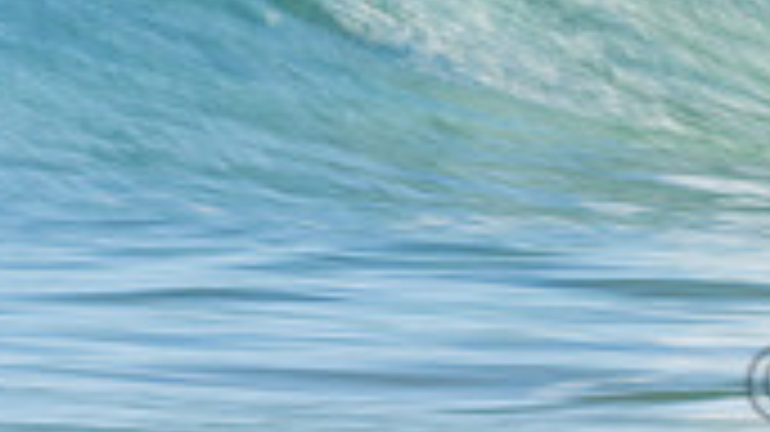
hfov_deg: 1.0
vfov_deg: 0.6
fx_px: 43428
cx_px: 1094
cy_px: -362
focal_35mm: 2128
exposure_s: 1/30
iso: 100
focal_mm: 400
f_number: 20
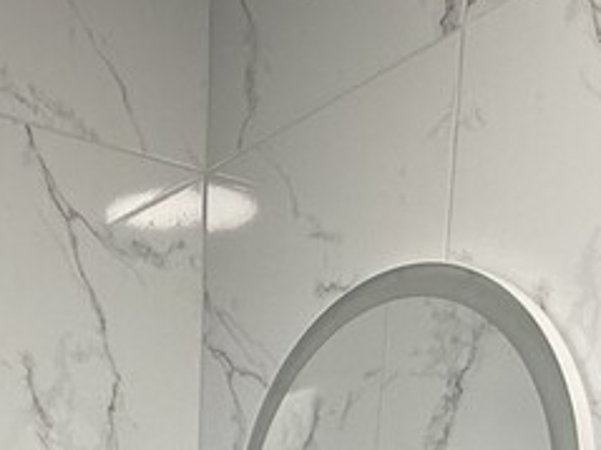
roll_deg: -0.5
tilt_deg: -14.0
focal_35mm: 60
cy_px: 852
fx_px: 1041
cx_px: 156
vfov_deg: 18.2
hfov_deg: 31.7
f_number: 2.2
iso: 125
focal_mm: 2.22
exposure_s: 1/100
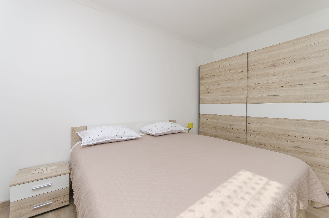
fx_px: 137
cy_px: 109
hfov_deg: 100.5
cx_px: 164
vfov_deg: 77.1
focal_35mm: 15
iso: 100
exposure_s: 1/160
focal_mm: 10
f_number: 7.1
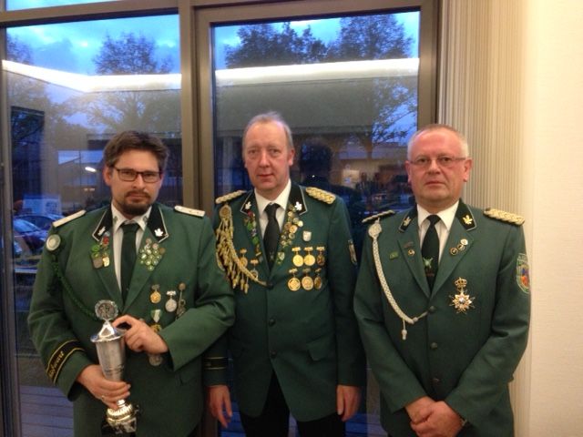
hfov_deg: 55.4
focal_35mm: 33
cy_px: 218
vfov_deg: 42.9
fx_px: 556
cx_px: 292
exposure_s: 1/20
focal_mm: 4.12
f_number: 2.4
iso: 320
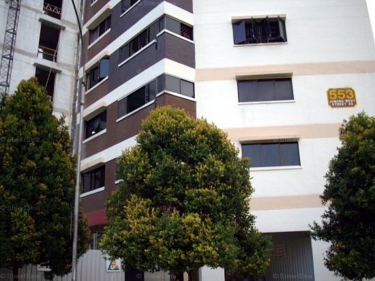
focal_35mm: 37
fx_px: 401
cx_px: 188
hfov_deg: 50.2
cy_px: 140
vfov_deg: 38.6
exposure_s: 1/125
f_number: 2.8
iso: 128
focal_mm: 6.2
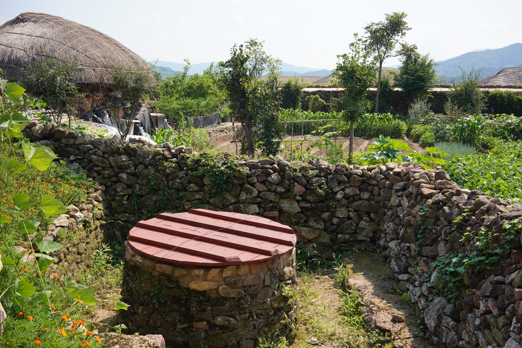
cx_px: 261
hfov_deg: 54.4
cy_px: 174
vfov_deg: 37.9
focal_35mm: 35
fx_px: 508
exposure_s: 1/100
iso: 100
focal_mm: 35
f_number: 10
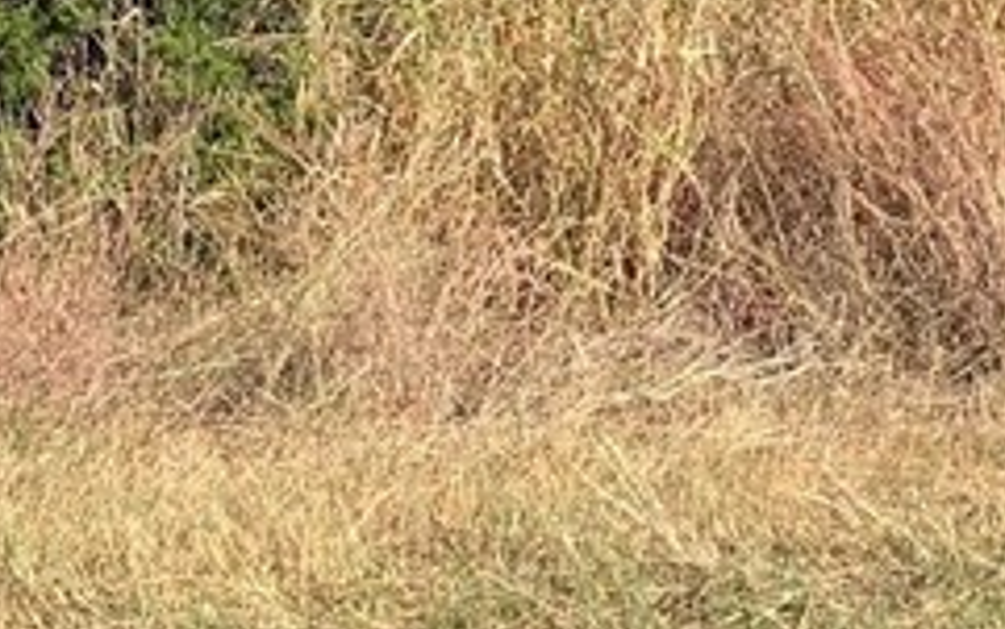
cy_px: -754
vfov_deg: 10.1
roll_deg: -0.3
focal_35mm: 117
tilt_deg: +5.0
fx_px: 3207
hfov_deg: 17.8
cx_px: 530
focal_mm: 4.25
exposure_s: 1/2160
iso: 25
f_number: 1.8
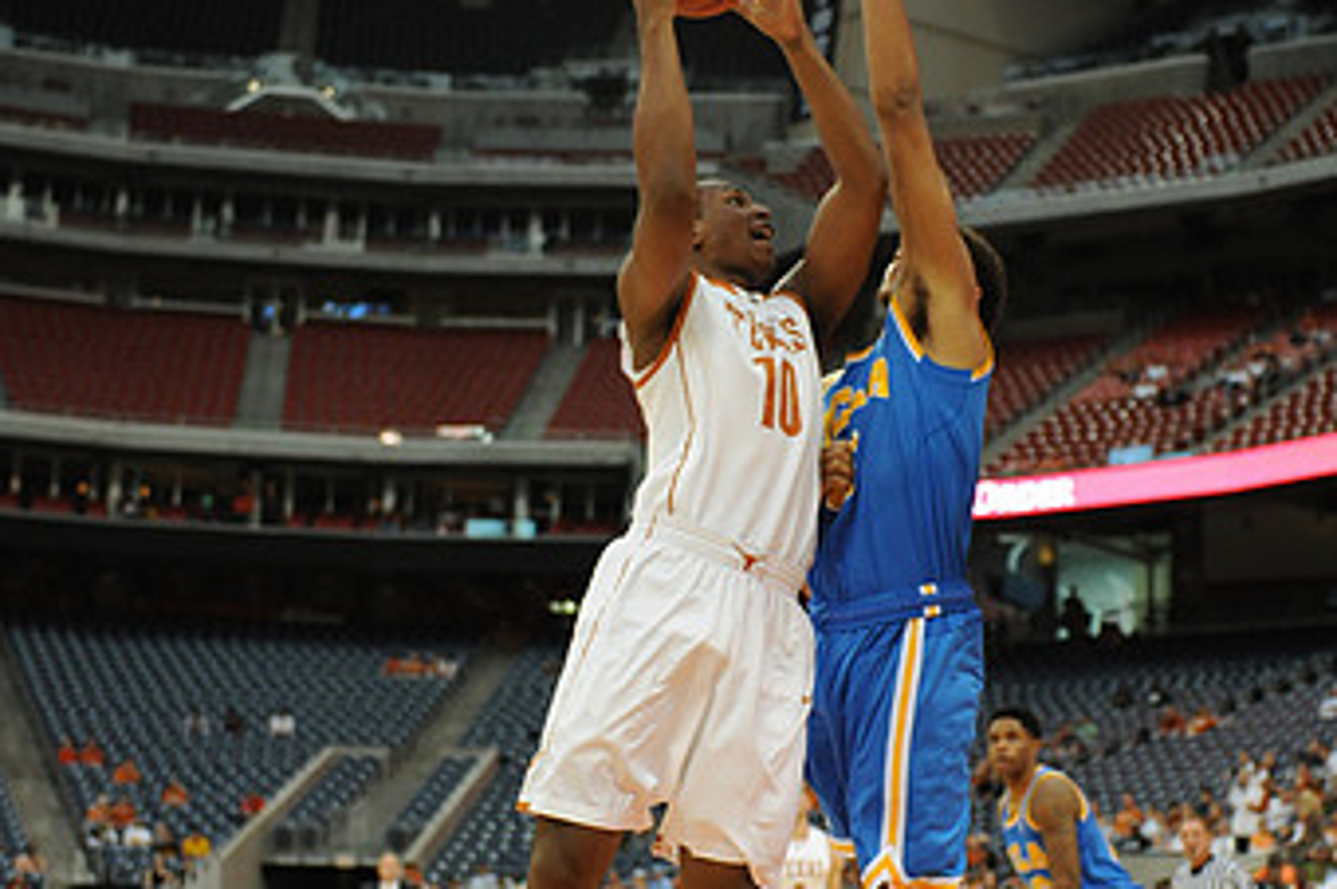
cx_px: 790
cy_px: 531
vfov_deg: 16.6
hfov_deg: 24.7
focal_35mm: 82
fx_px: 3042
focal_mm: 48
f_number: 2.8
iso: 2000
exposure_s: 1/1250
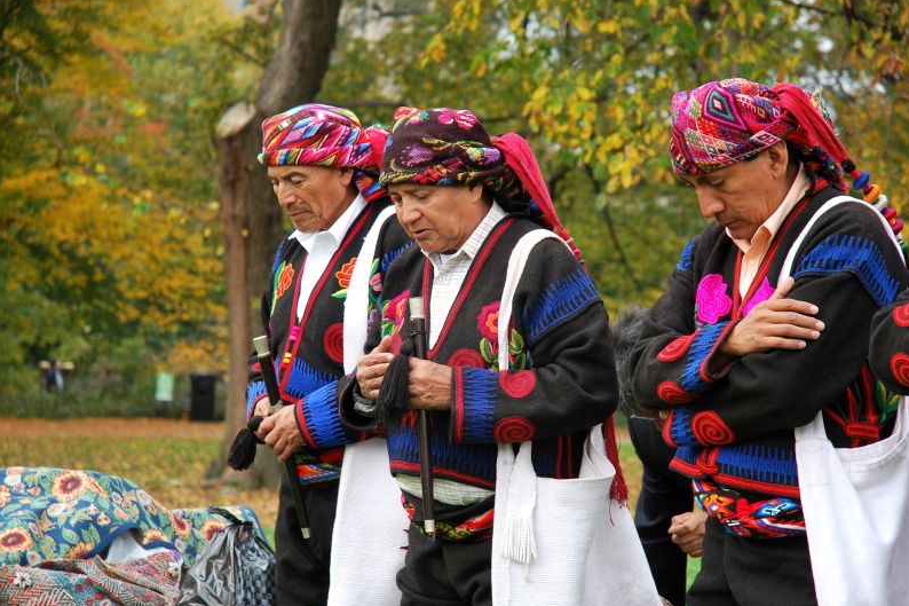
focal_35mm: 106
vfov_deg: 12.9
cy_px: 304
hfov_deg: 19.3
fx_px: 2676
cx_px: 457
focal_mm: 70
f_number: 4.5
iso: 200
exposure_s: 1/160
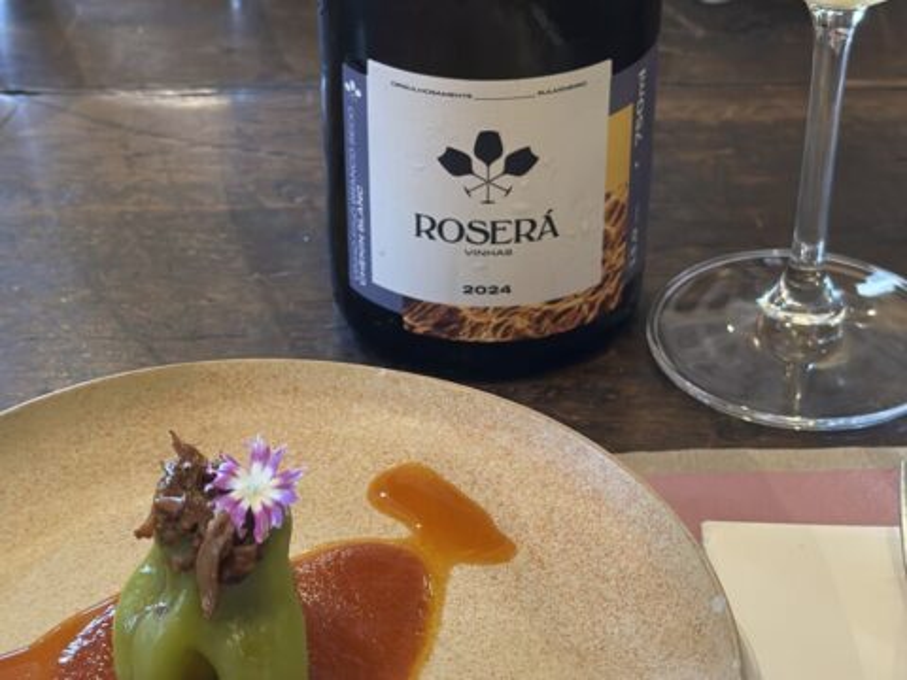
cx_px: 454
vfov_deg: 30.3
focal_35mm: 48
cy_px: 340
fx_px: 1258
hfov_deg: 39.7
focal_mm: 6.86
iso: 320
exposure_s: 1/60
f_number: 1.78
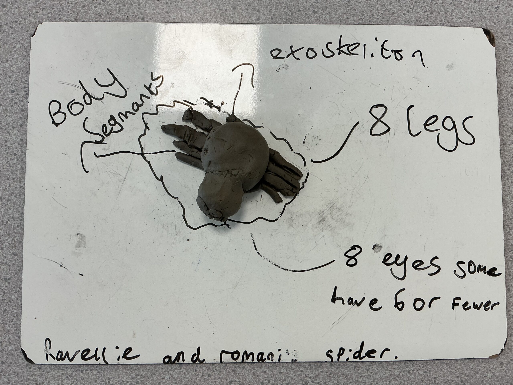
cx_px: 256
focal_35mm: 29
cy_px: 192
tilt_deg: -86.9
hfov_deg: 61.7
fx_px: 430
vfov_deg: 48.2
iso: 50
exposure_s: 1/120
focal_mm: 3
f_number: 1.8
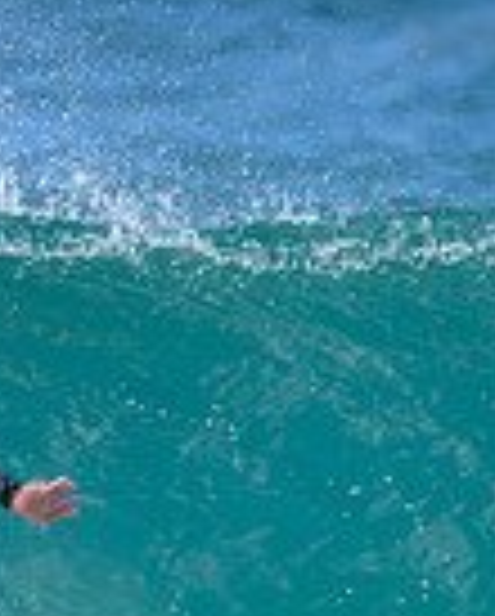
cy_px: 623
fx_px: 57904
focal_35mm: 3169
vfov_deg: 0.6
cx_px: 153
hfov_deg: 0.5
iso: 640
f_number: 6.3
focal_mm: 800
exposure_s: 1/2500
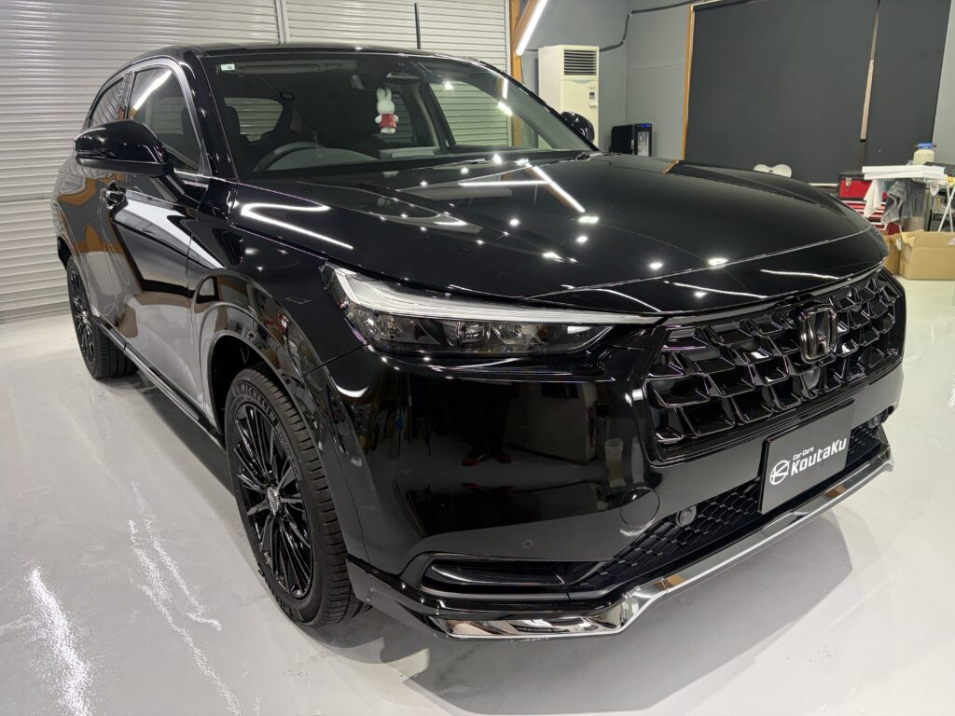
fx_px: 717
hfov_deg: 67.3
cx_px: 478
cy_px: 358
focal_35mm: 26
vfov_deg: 53.1
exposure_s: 1/120
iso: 200
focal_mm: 5.96
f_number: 1.6
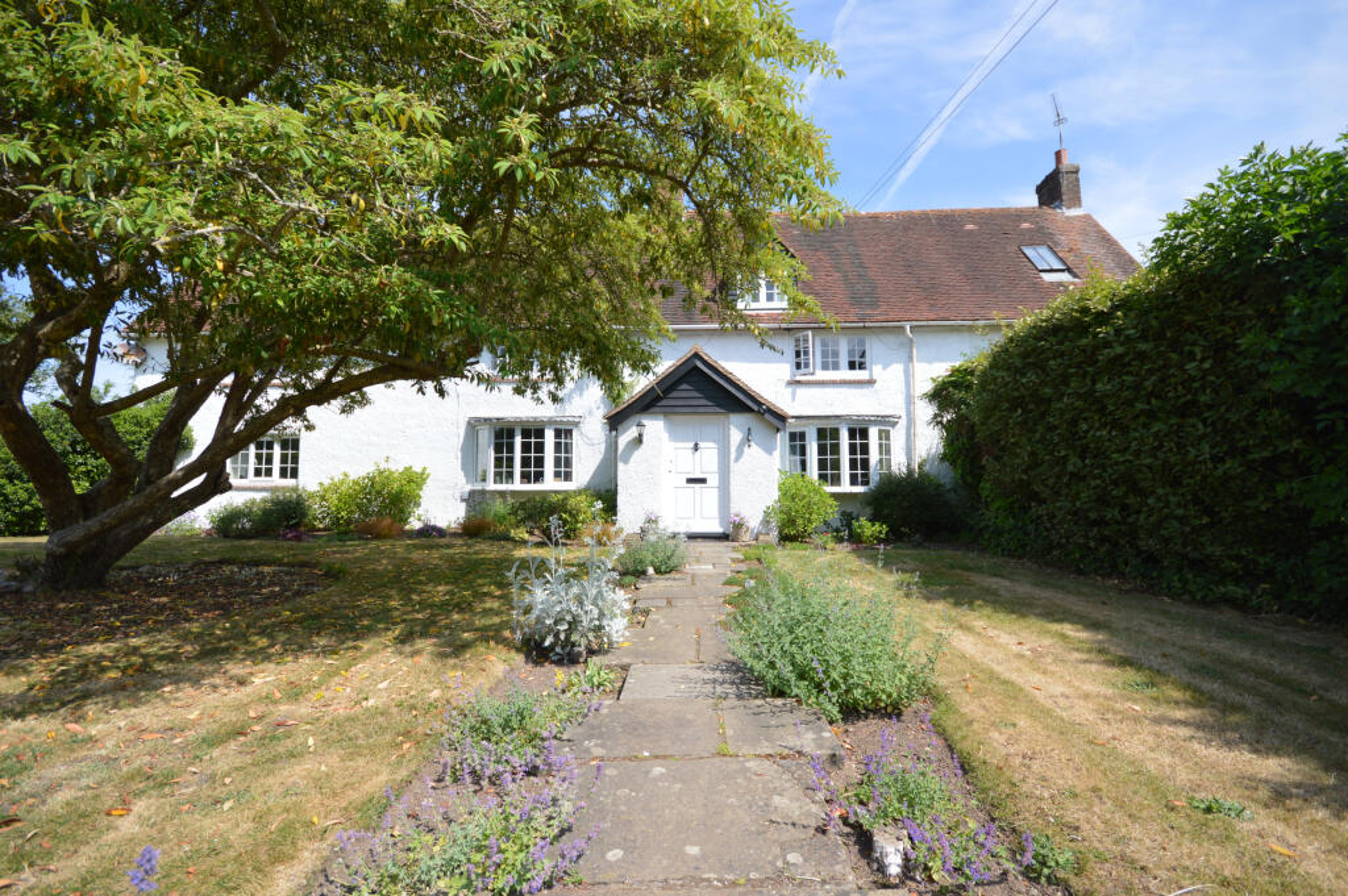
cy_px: 448
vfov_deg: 77.2
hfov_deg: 100.4
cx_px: 674
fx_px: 561
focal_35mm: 15
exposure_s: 1/200
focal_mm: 10
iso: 100
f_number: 7.1
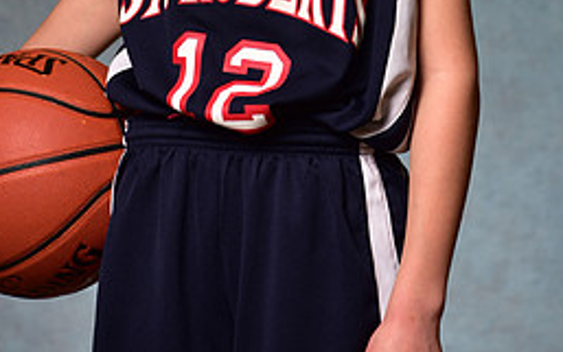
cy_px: -166
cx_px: 238
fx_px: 2472
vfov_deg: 8.0
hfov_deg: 13.0
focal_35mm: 161
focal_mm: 70
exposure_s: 1/200
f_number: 5
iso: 100
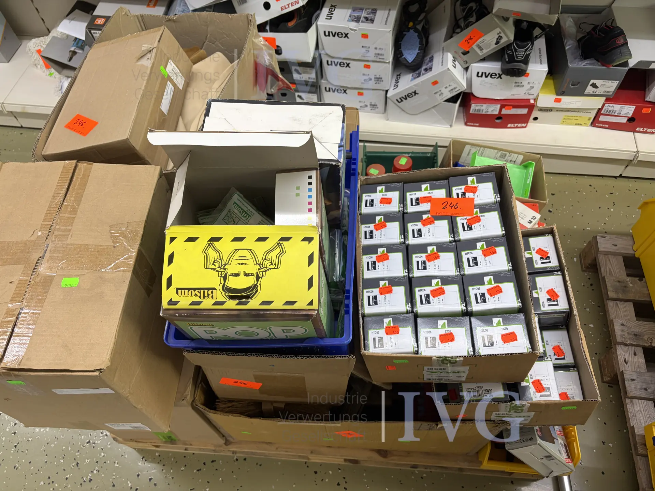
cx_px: 328
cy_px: 246
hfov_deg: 67.3
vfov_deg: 53.1
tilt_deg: -55.5
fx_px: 492
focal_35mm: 26
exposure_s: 1/50
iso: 64
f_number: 1.6
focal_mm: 5.96
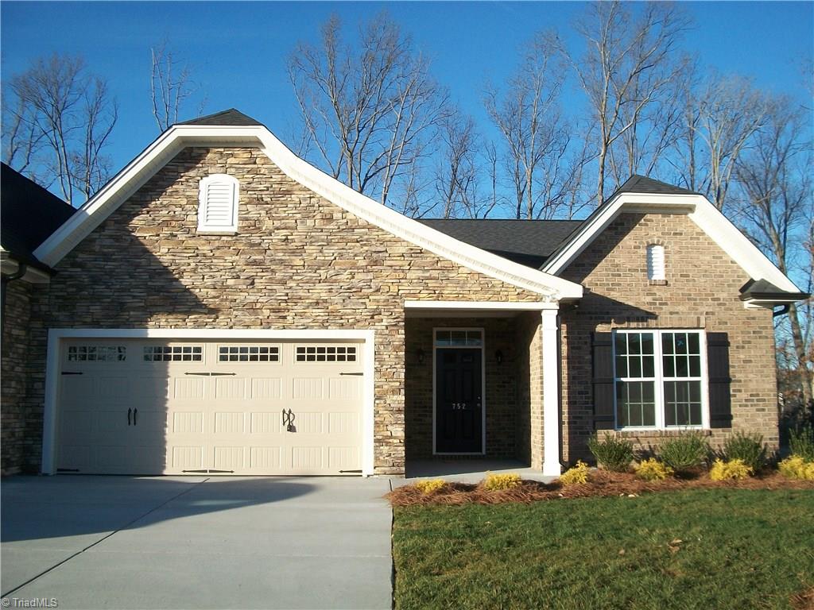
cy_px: 305
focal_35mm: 32
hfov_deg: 56.8
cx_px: 407
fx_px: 752
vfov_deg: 44.2
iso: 80
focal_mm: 5.7
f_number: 5.5
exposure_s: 1/200
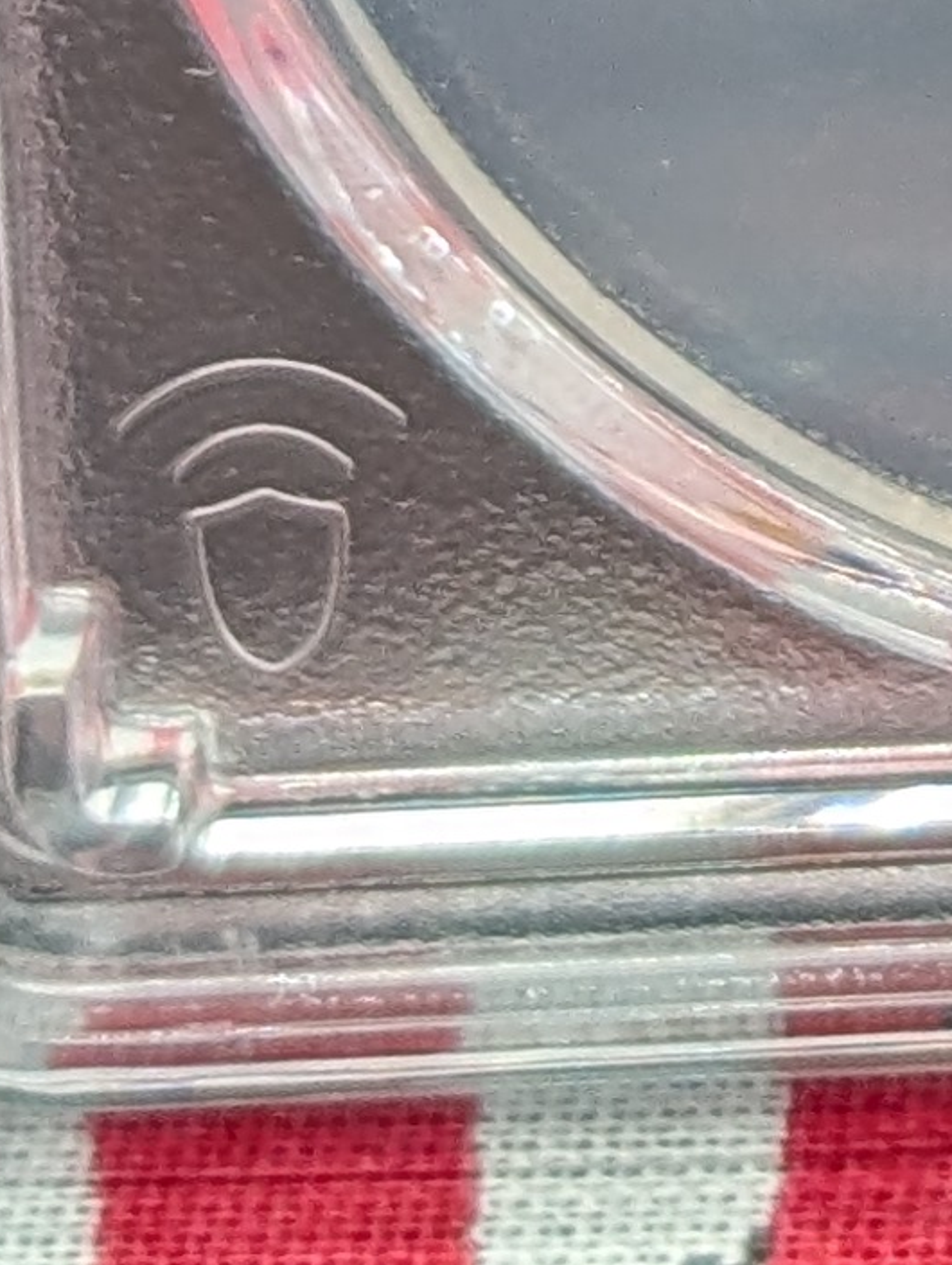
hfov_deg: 5.2
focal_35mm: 284
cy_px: -1254
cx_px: 1845
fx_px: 10389
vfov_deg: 6.7
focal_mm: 6.9
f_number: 1.68
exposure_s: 1/42.4
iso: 36
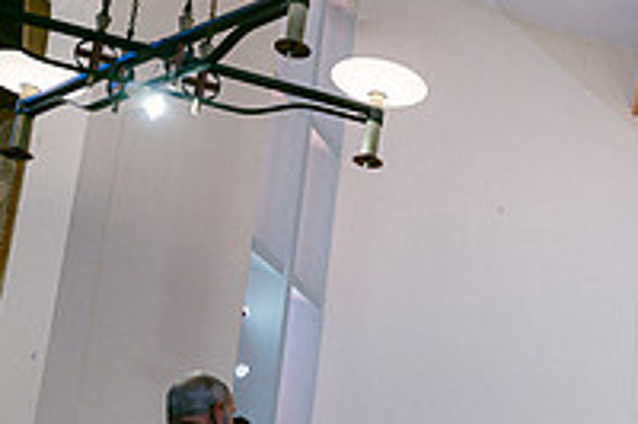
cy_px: 379
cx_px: 798
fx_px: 1240
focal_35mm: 70
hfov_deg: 25.4
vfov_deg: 19.1
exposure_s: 1/250
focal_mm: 24
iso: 1600
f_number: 2.8
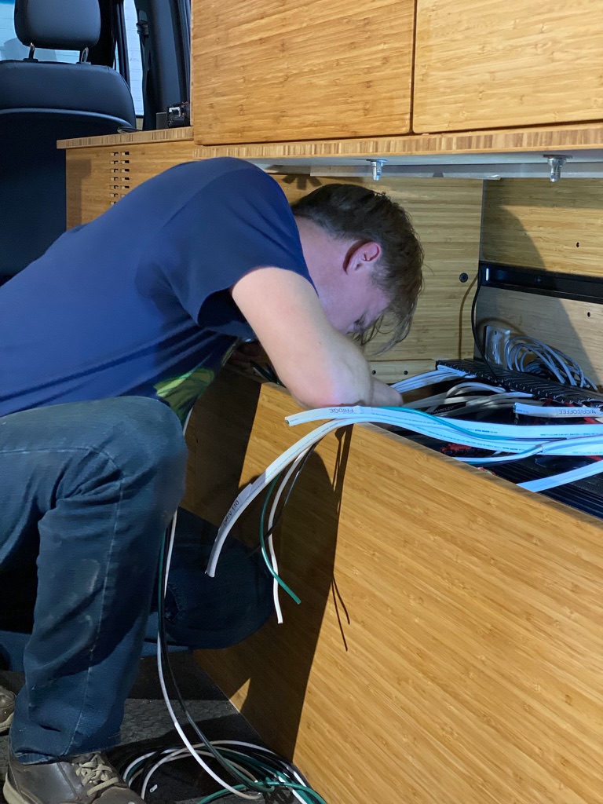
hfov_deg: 28.0
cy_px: 402
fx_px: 1208
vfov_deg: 36.8
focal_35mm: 52
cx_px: 302
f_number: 2
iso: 400
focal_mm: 6
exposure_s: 1/33
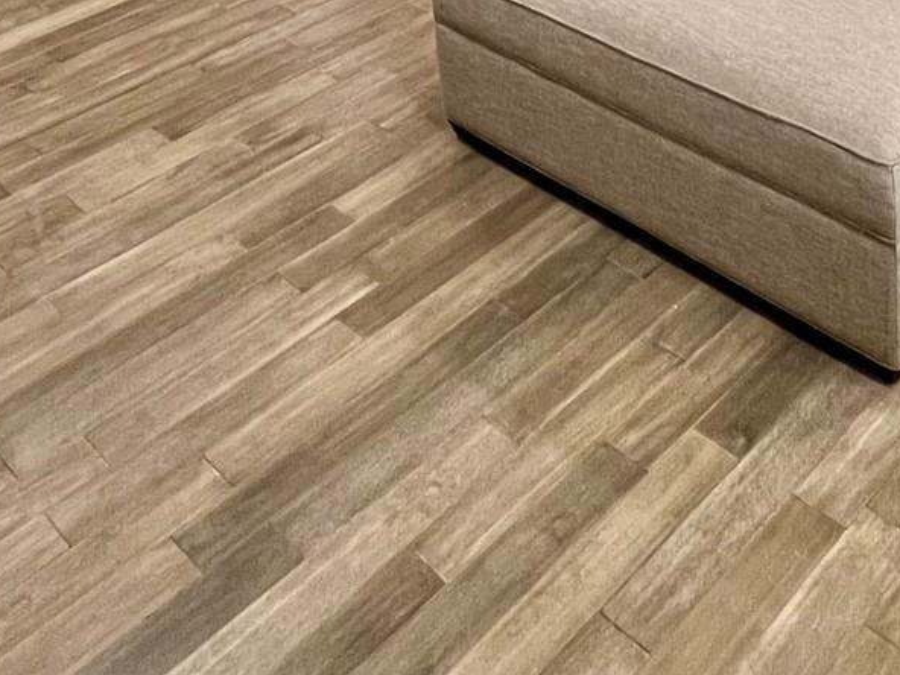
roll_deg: +2.8
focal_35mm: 45
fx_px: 1170
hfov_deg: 41.2
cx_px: 639
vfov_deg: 25.9
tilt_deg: -15.7
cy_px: -271
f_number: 1.8
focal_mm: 1.57
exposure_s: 1/60
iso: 200
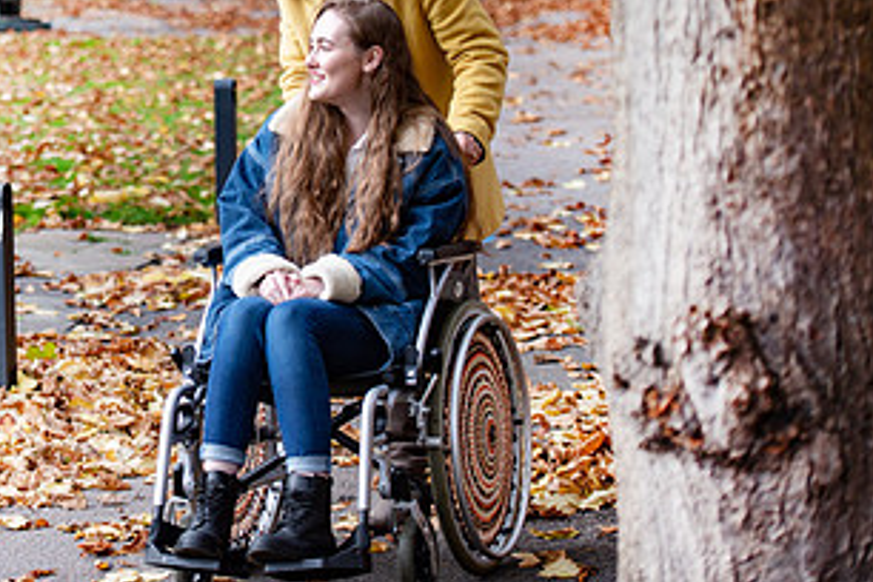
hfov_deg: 12.7
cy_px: 70
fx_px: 3904
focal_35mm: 161
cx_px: 106
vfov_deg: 8.5
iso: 160
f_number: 2.8
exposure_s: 1/320
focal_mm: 85
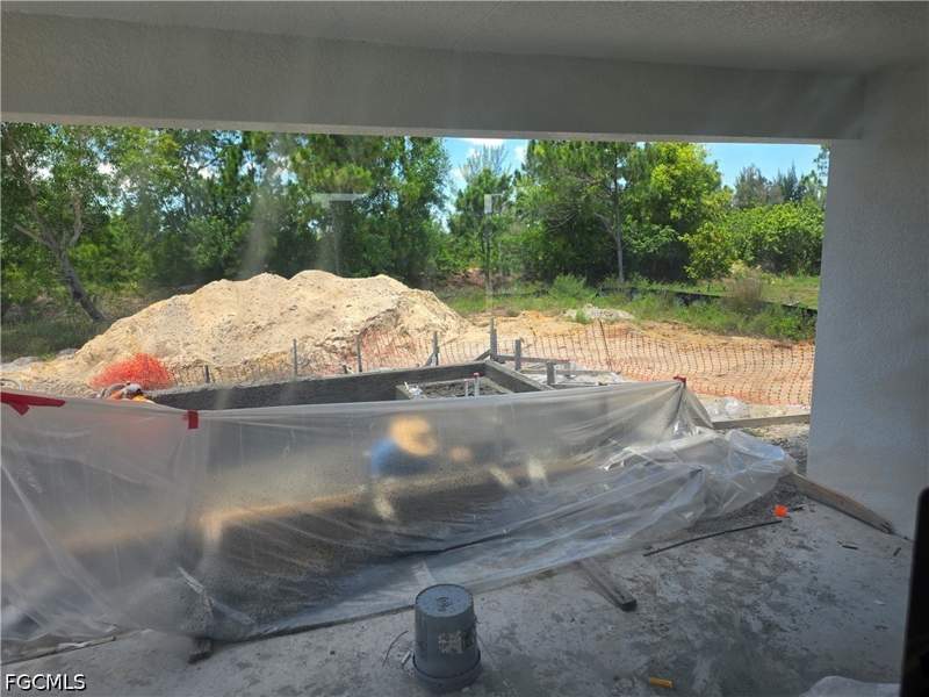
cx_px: 464
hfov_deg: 73.9
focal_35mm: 23
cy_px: 348
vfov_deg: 58.9
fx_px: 617
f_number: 1.7
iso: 32
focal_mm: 6.25
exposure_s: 1/359
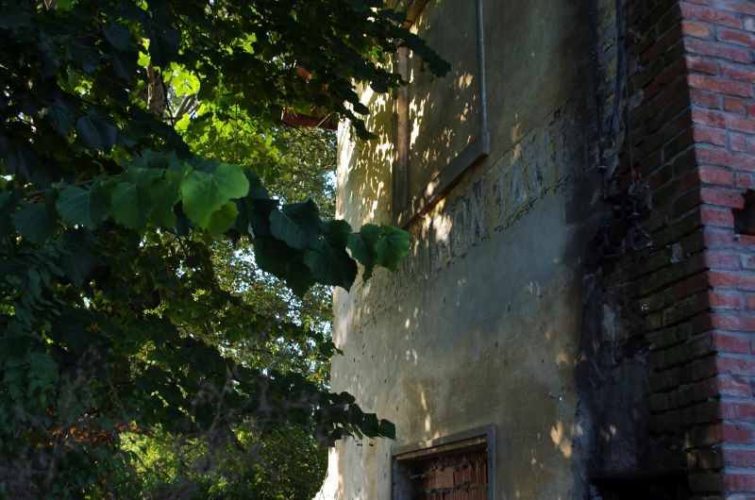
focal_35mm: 42
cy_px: 250
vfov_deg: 31.8
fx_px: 879
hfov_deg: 46.5
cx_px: 378
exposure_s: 1/160
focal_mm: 28
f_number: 4
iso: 200
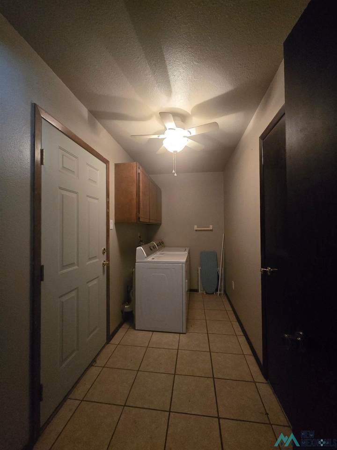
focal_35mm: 13
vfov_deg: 106.2
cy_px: 225
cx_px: 168
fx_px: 169
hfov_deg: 89.9
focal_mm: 2.2
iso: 1250
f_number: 2.2
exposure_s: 1/60
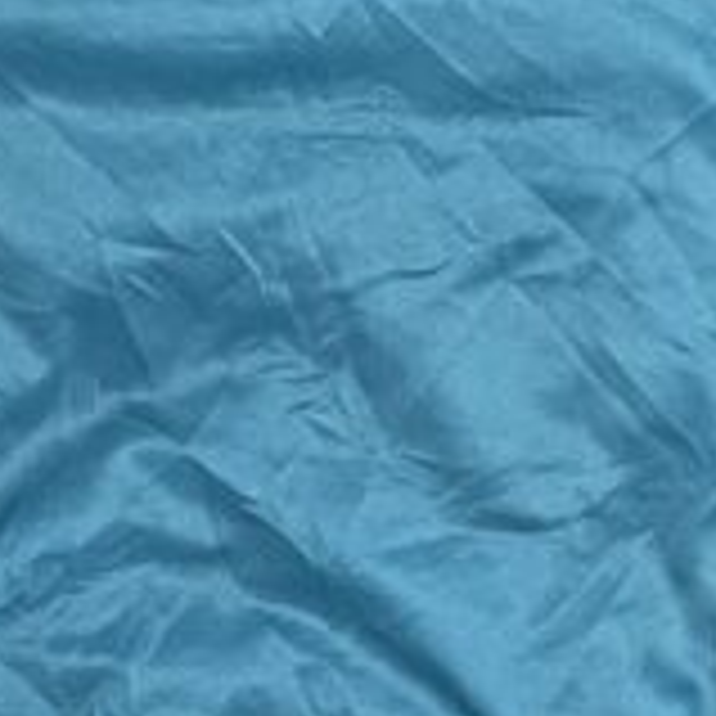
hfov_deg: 22.4
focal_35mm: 77
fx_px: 1802
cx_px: 221
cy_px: 101
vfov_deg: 22.1
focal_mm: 4.2
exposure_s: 1/50
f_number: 1.6
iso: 160
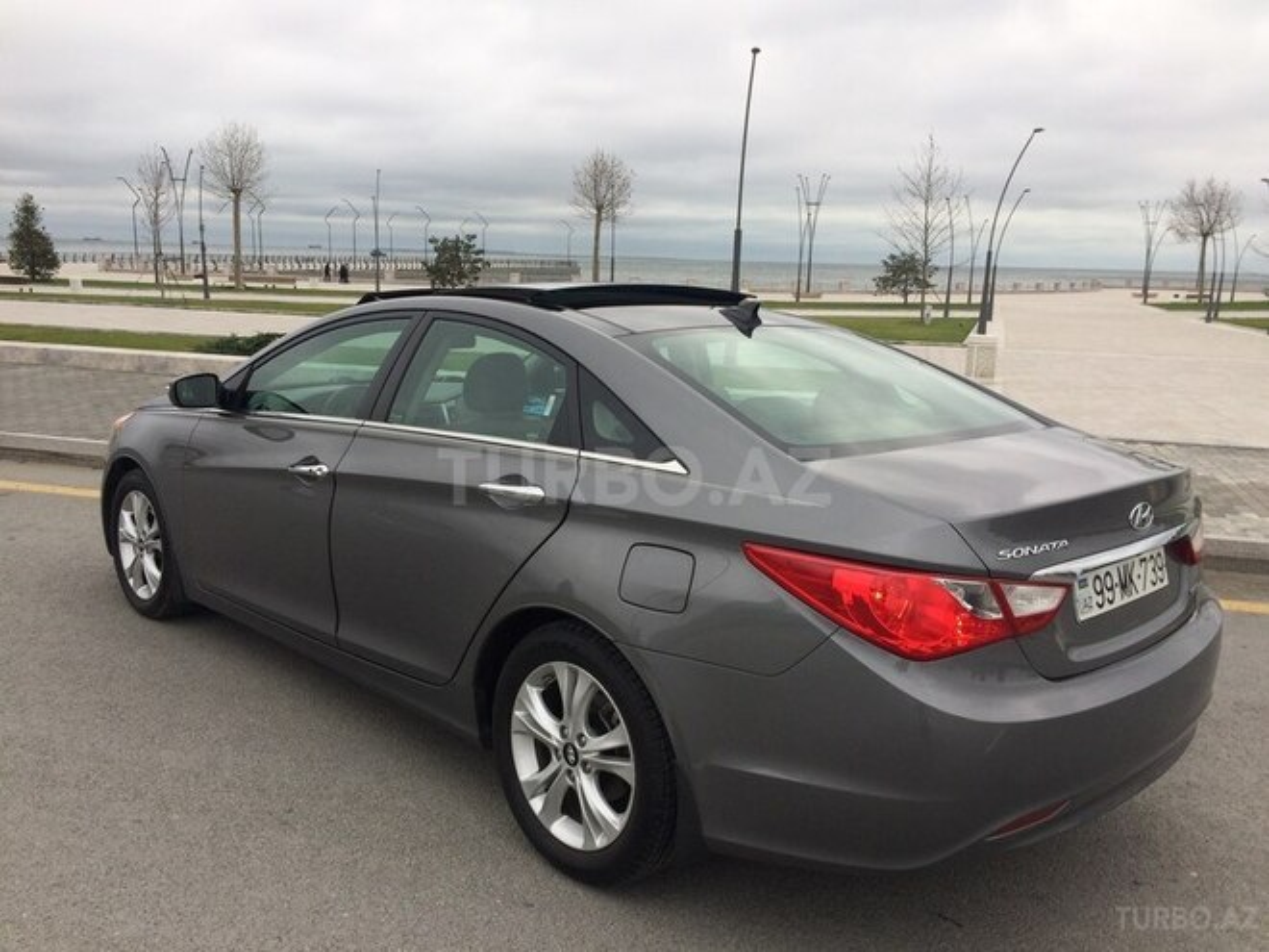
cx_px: 634
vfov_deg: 48.2
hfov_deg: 61.7
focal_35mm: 29
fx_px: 1063
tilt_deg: -11.5
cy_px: 476
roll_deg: -1.2
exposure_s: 1/461
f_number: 2.2
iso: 32
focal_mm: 4.15
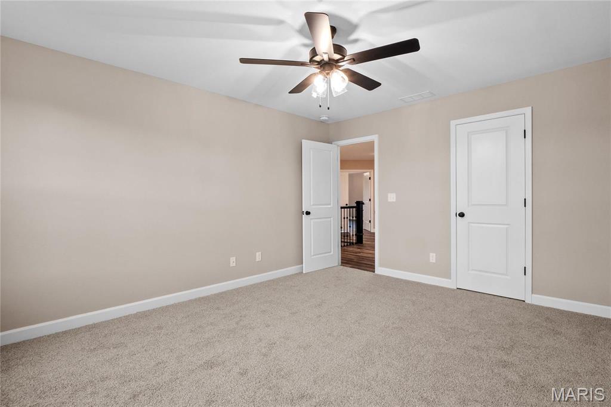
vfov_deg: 67.3
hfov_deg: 90.0
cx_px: 306
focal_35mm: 18
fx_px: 305
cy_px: 204
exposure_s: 1/4
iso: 400
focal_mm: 9
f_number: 9
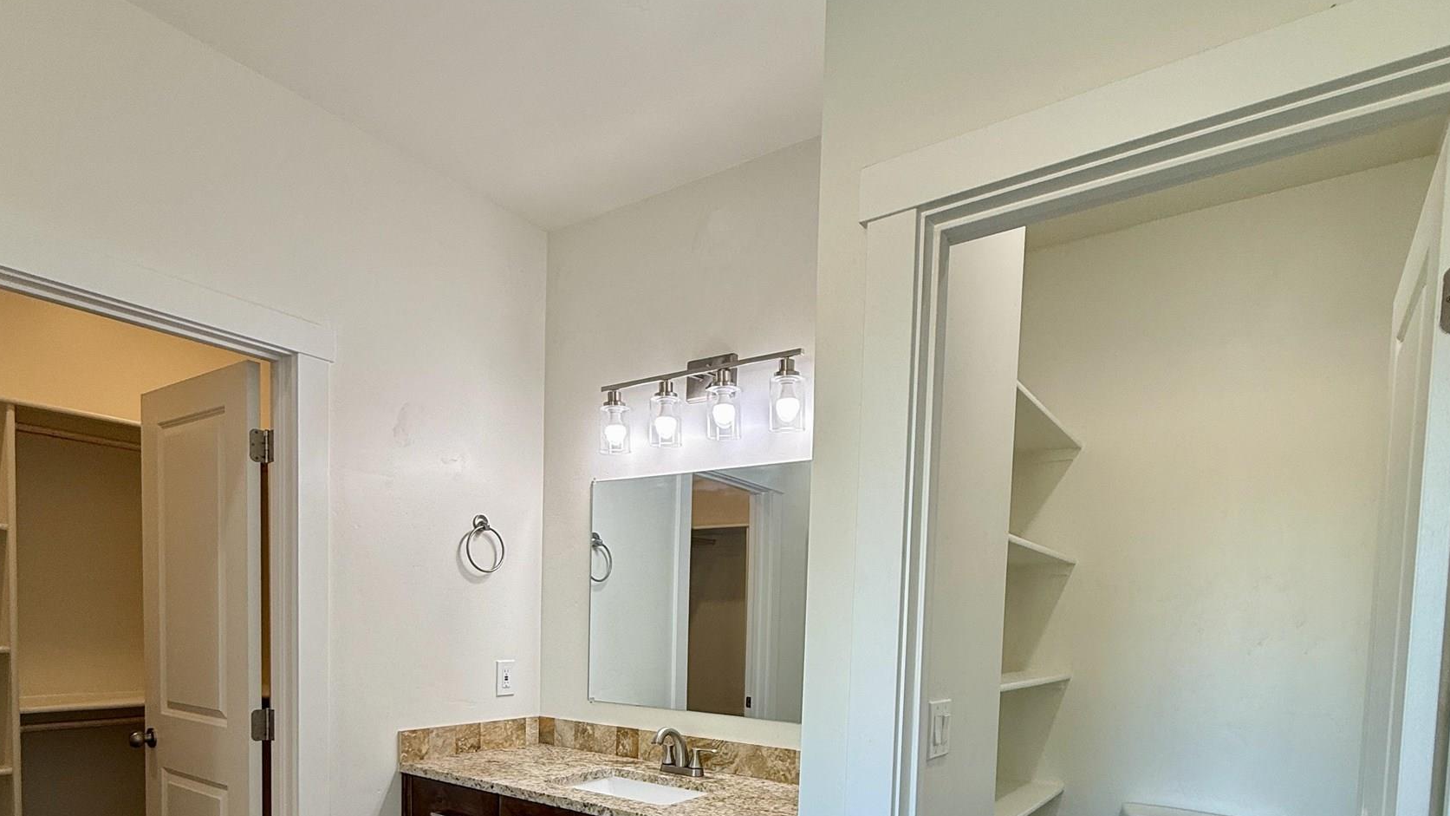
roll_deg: -1.7
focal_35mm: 21
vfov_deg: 49.9
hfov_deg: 83.8
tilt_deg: -2.8
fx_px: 807
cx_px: 712
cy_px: 669
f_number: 2.2
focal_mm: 2.22
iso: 64
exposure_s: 1/120
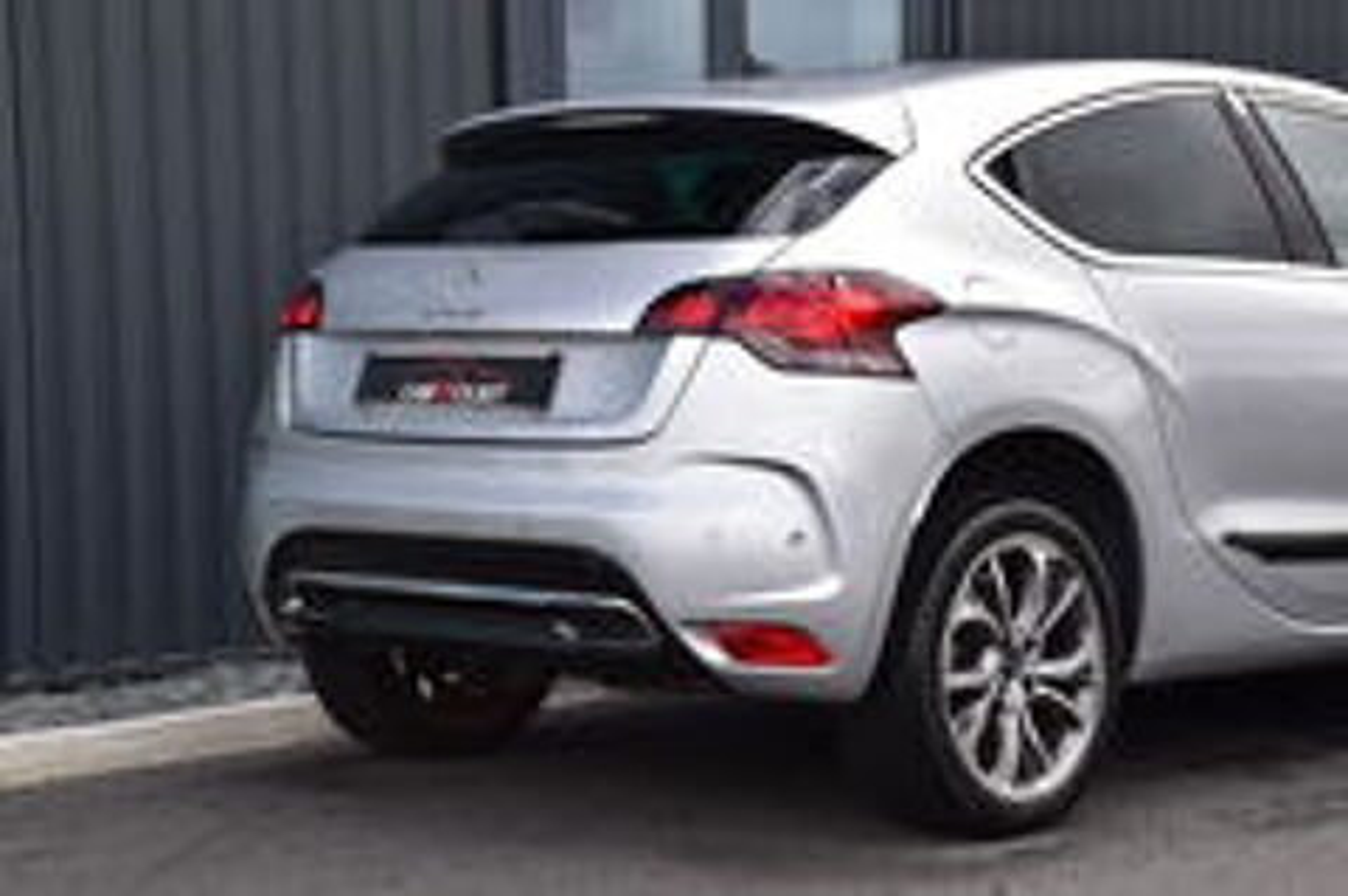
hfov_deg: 26.0
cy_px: 448
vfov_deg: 17.5
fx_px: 2918
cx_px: 674
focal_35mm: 78
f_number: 10
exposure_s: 1/200
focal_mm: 52
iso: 400
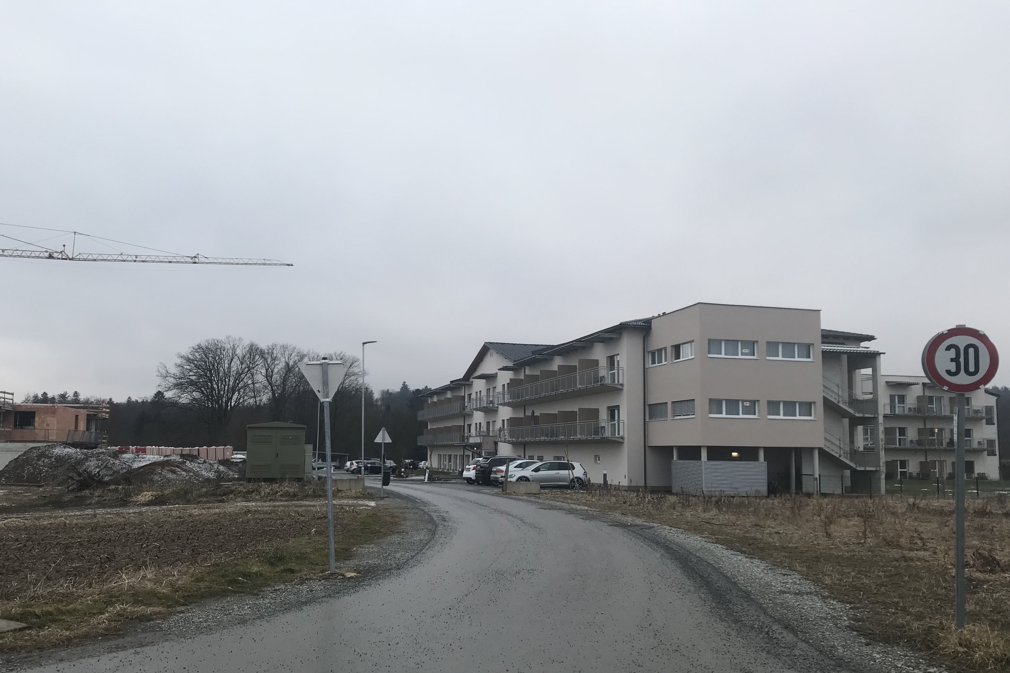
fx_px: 842
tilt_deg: +6.0
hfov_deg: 61.9
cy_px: 384
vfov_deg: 43.5
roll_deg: -0.1
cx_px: 499
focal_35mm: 30
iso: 25
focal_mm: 3.99
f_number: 1.8
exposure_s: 1/100
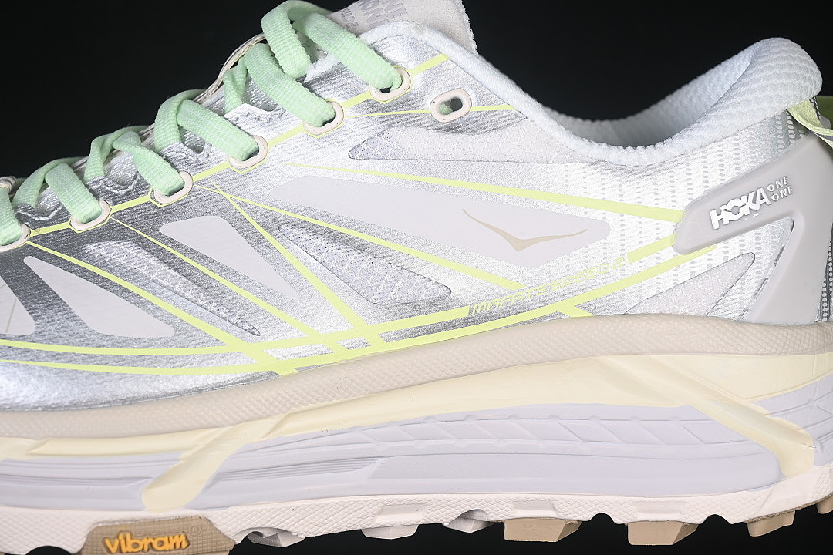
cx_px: 416
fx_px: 1735
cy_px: 278
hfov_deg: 27.0
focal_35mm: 75
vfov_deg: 18.2
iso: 160
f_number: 7.1
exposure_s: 1/80
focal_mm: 50
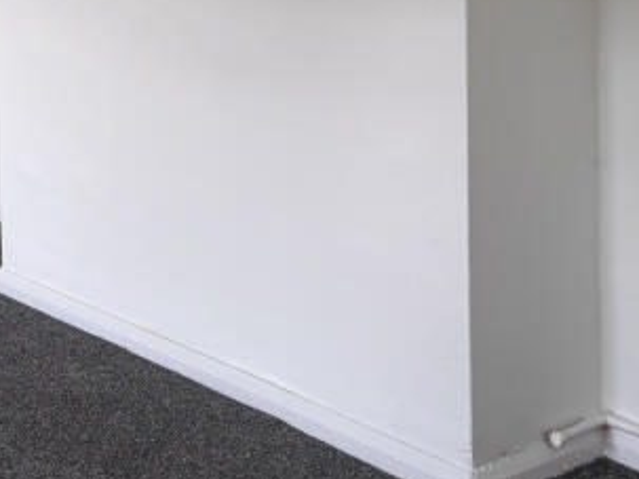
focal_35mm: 88
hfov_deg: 20.8
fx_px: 1624
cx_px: -118
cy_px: -217
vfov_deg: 15.6
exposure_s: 1/121
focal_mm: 5.96
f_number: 1.6
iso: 64
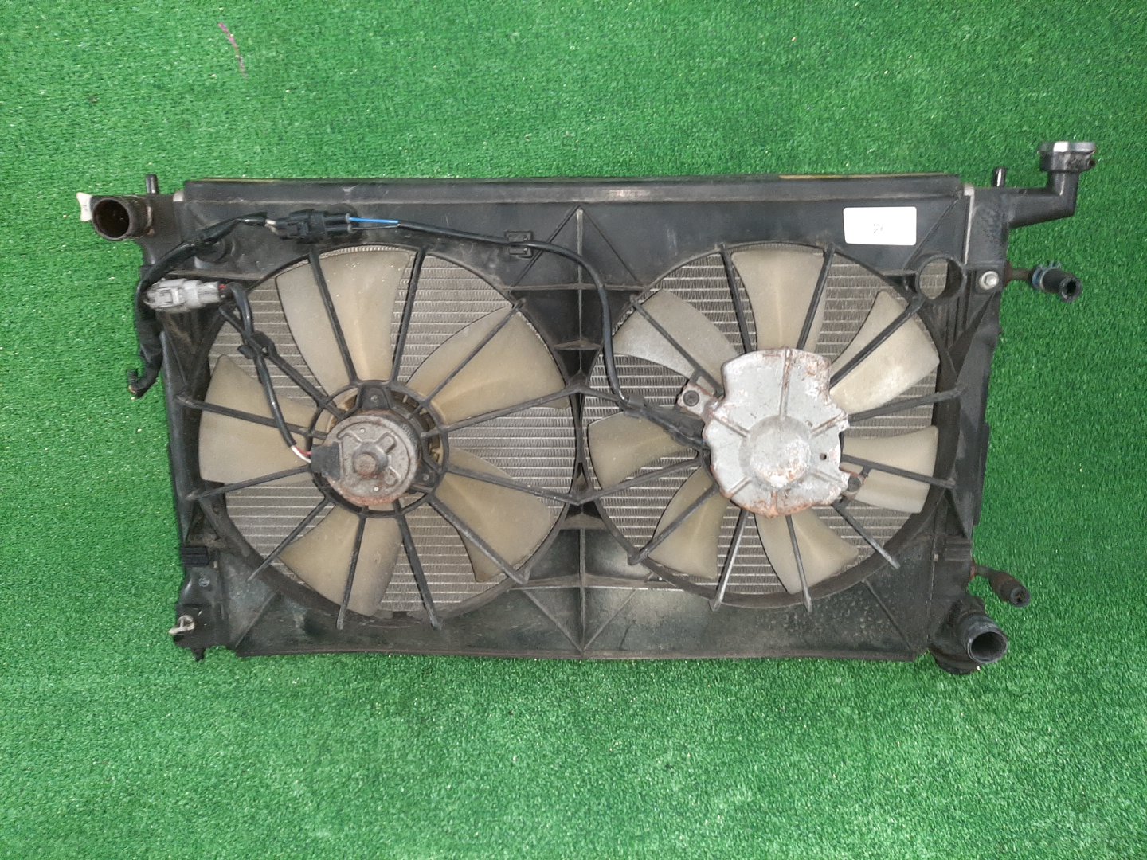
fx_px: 862
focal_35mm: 26
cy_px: 430
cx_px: 574
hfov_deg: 67.3
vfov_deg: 53.1
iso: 239
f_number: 1.7
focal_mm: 3.93
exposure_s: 1/25
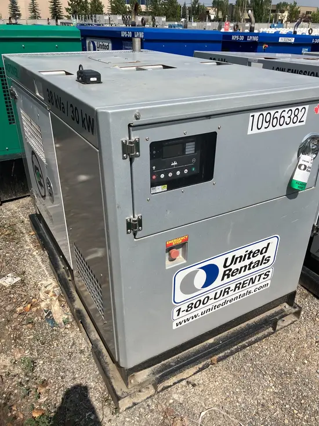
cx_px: 160
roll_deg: -0.5
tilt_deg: -28.7
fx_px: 344
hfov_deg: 49.8
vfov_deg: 63.4
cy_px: 213
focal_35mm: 28
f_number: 1.8
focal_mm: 3.99
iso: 32
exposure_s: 1/3040
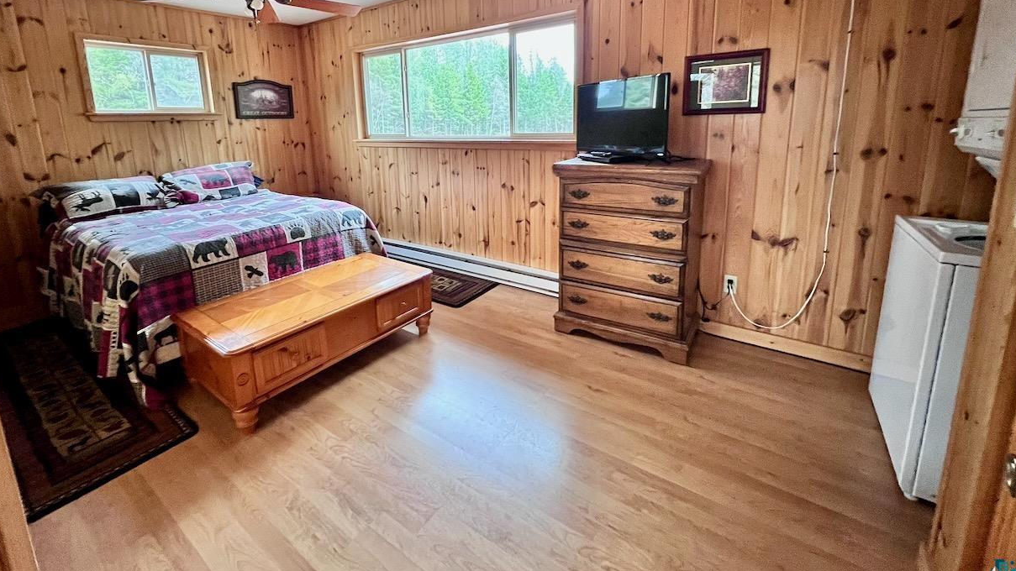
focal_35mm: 15
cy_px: 198
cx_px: 487
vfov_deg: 68.9
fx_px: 404
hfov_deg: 102.9
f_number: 1.8
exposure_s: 1/60
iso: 800
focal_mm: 1.57
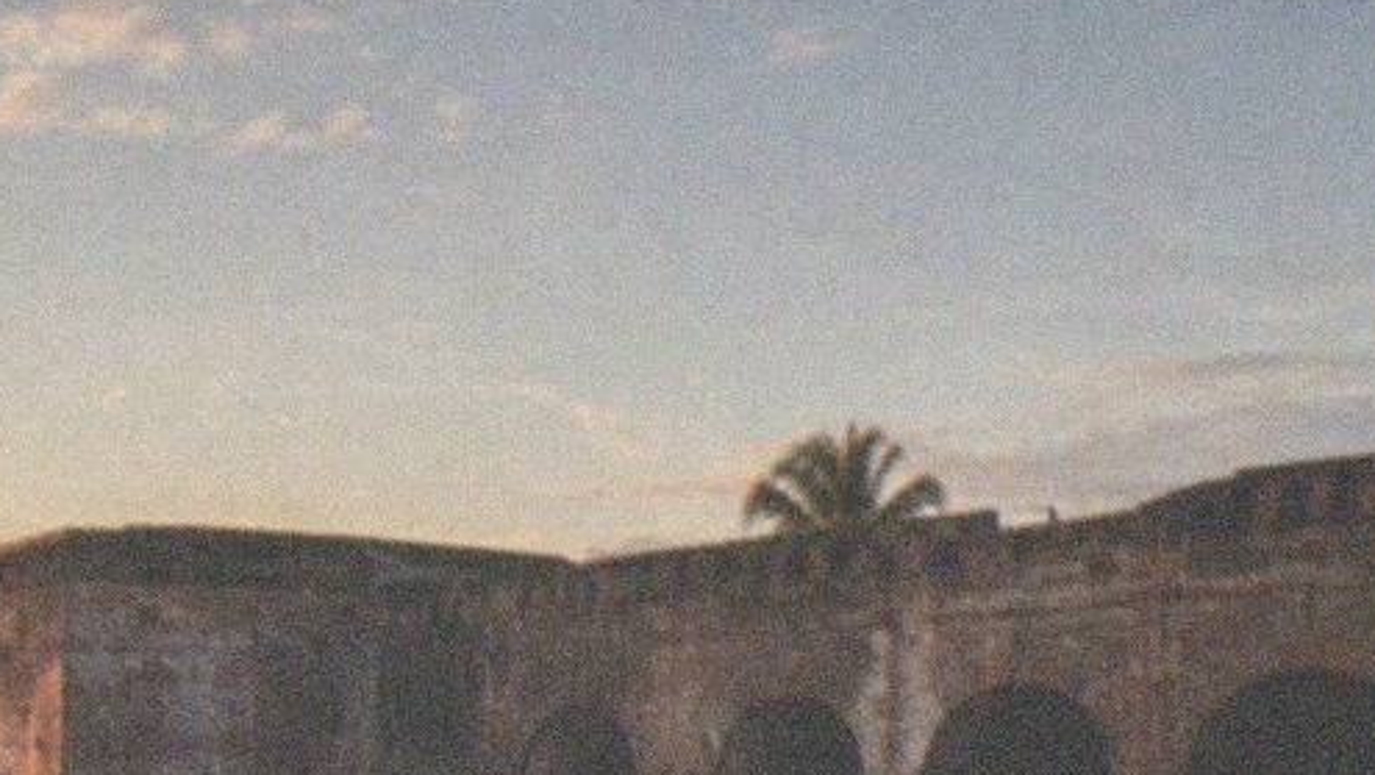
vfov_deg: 15.8
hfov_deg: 28.3
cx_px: 403
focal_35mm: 74
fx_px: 2699
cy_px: 911
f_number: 8
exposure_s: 1/25
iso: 4000
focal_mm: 35
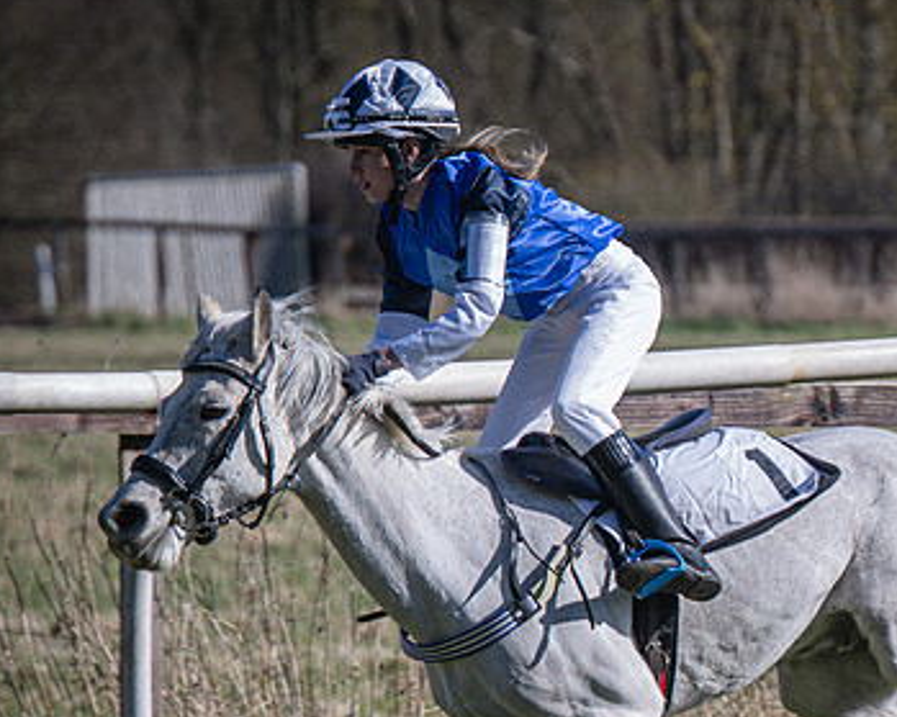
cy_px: 490
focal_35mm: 496
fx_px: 13164
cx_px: 630
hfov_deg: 3.9
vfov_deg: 3.1
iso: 125
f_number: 4
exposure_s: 1/1000
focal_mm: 145
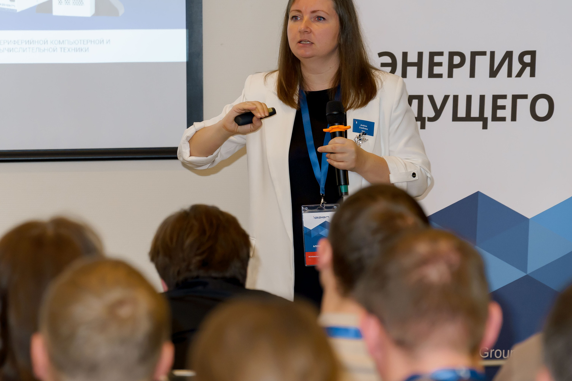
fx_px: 3225
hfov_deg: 10.1
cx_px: 282
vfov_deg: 6.8
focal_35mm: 203
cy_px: 125
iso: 1600
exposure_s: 1/125
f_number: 4.5
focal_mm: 150
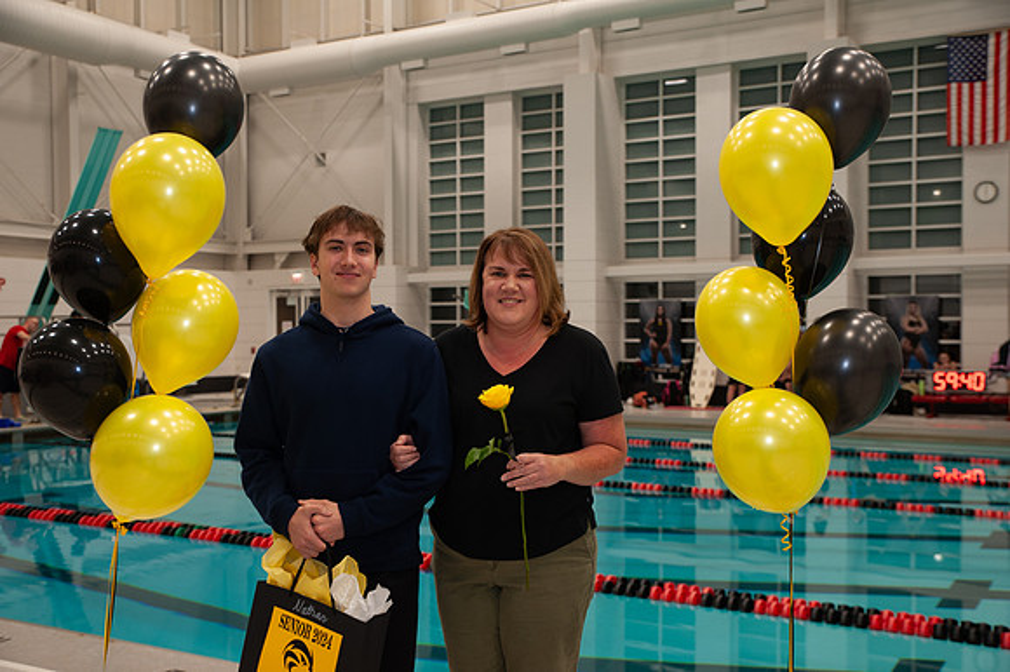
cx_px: 505
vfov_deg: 33.4
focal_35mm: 40
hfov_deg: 48.5
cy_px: 336
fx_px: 1122
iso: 400
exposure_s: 1/60
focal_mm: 40
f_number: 4.5
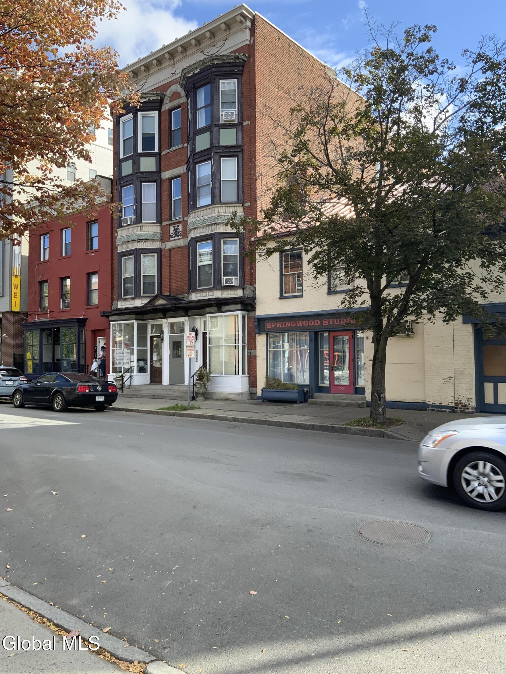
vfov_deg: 61.7
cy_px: 337
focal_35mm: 29
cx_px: 253
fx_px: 565
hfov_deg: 48.2
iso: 16
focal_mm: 3
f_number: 1.8
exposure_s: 1/540
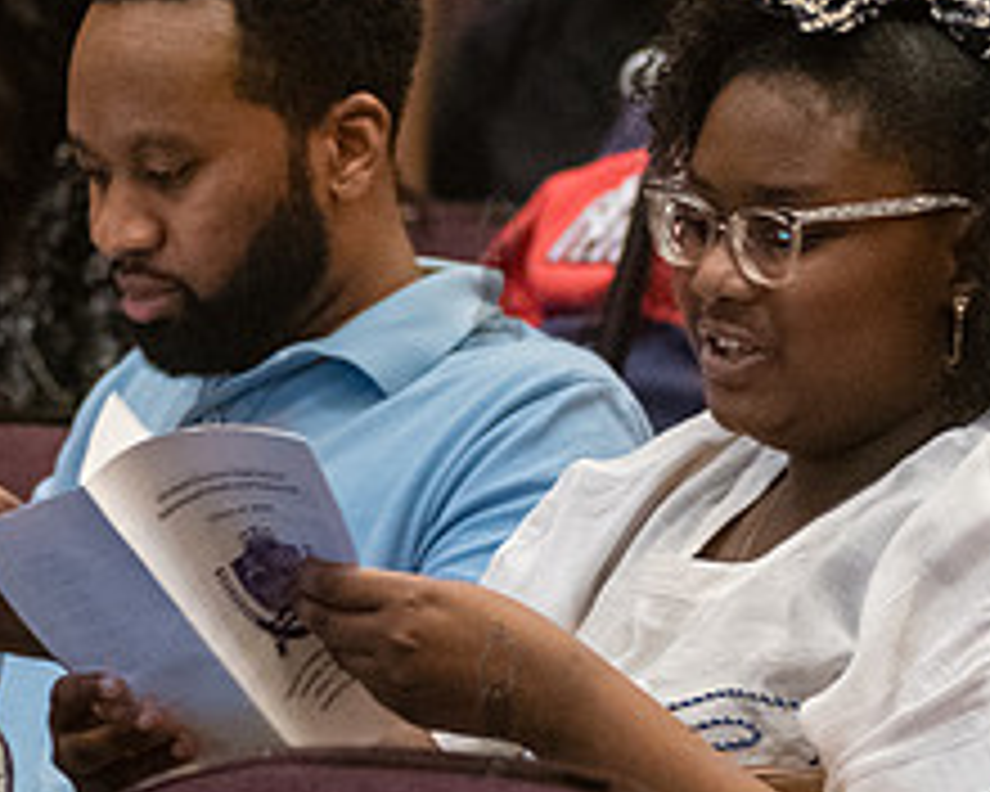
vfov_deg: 3.5
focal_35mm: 438
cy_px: 388
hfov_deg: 4.4
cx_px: 383
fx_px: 12833
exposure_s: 1/125
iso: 8000
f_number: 2.8
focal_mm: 135
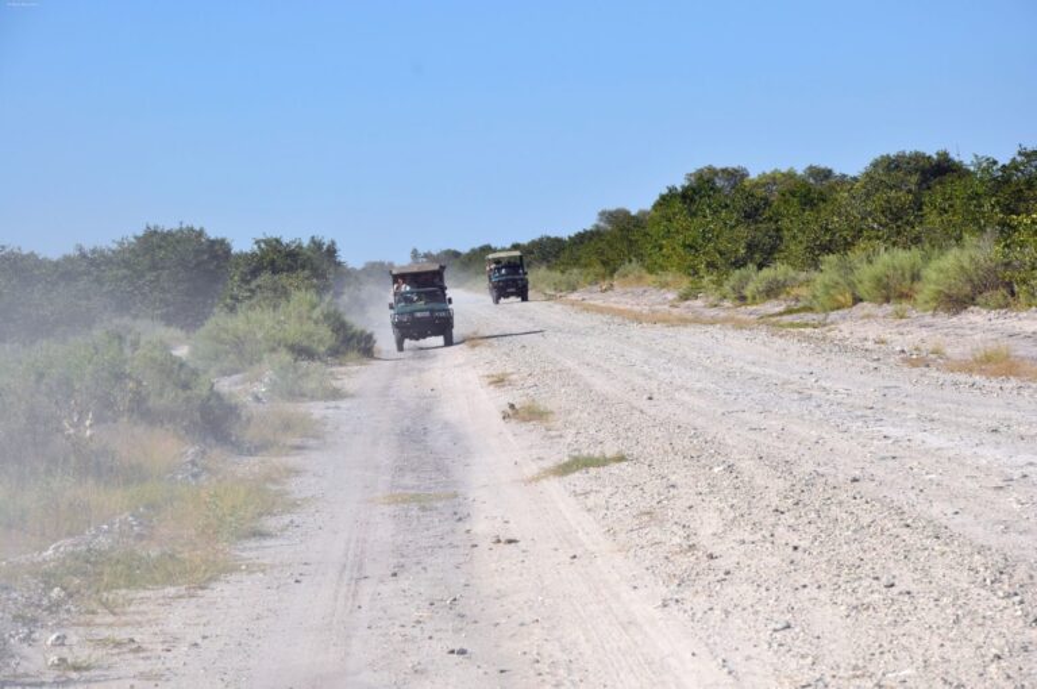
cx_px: 518
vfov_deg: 9.3
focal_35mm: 147
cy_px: 344
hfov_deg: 14.0
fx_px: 4229
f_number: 10
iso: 200
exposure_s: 1/400
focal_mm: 98
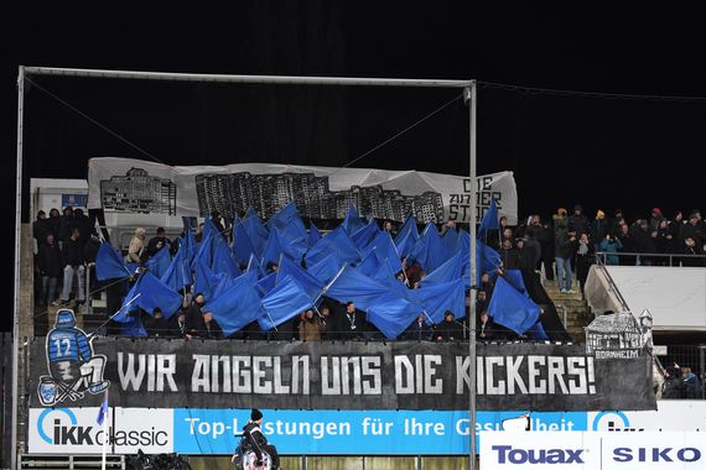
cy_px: 235
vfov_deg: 13.0
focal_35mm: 105
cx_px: 353
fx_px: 2059
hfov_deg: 19.5
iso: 500
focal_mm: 70
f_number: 2.8
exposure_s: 1/160
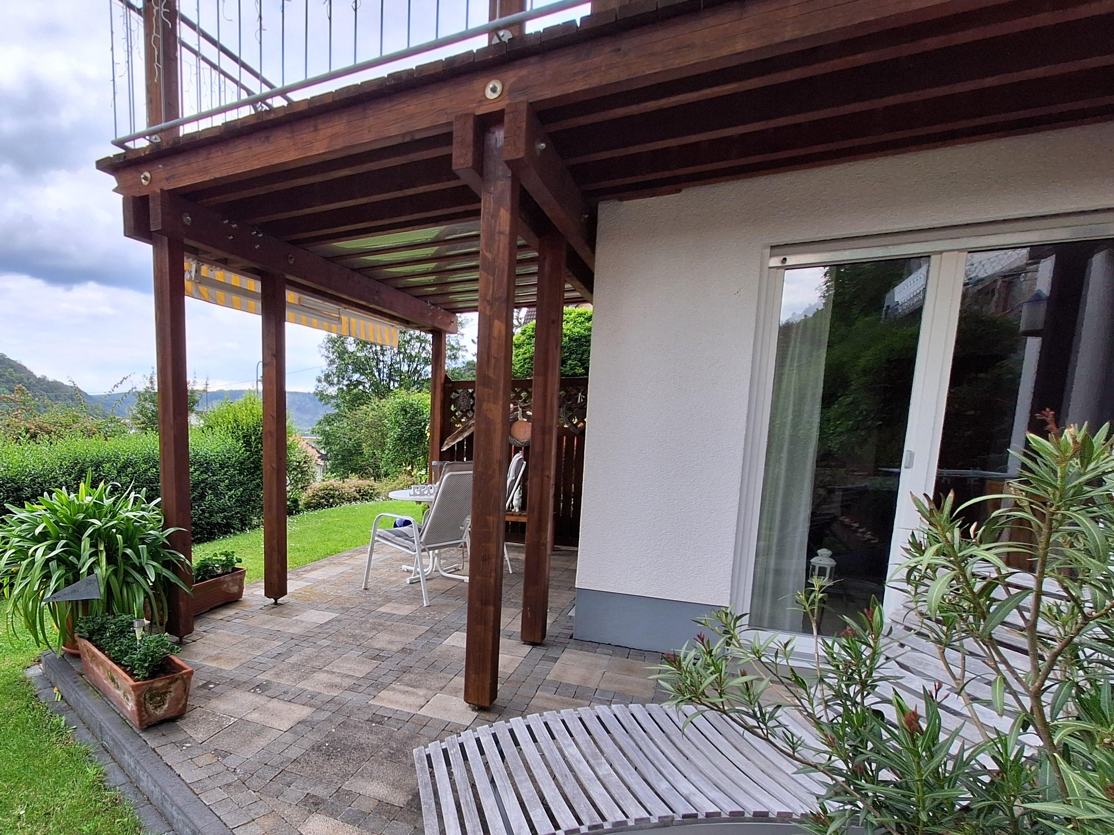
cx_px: 360
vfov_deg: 67.4
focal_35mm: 19
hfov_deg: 81.5
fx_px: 611
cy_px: 532
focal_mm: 1.74
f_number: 2.2
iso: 40
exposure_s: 1/439
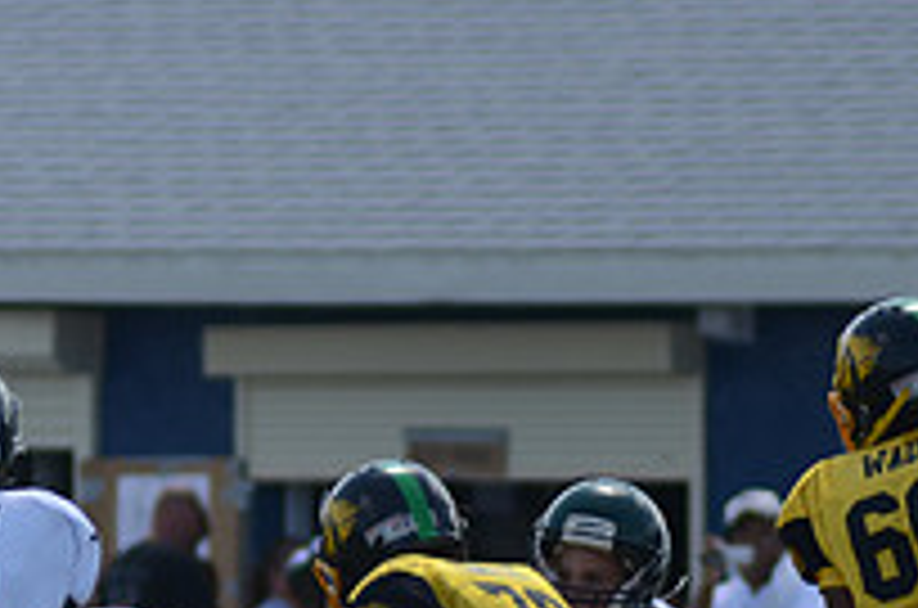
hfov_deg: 1.7
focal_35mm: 1239
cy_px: 743
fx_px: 31521
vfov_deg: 1.1
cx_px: -4
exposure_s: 1/640
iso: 200
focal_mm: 290
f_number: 5.6
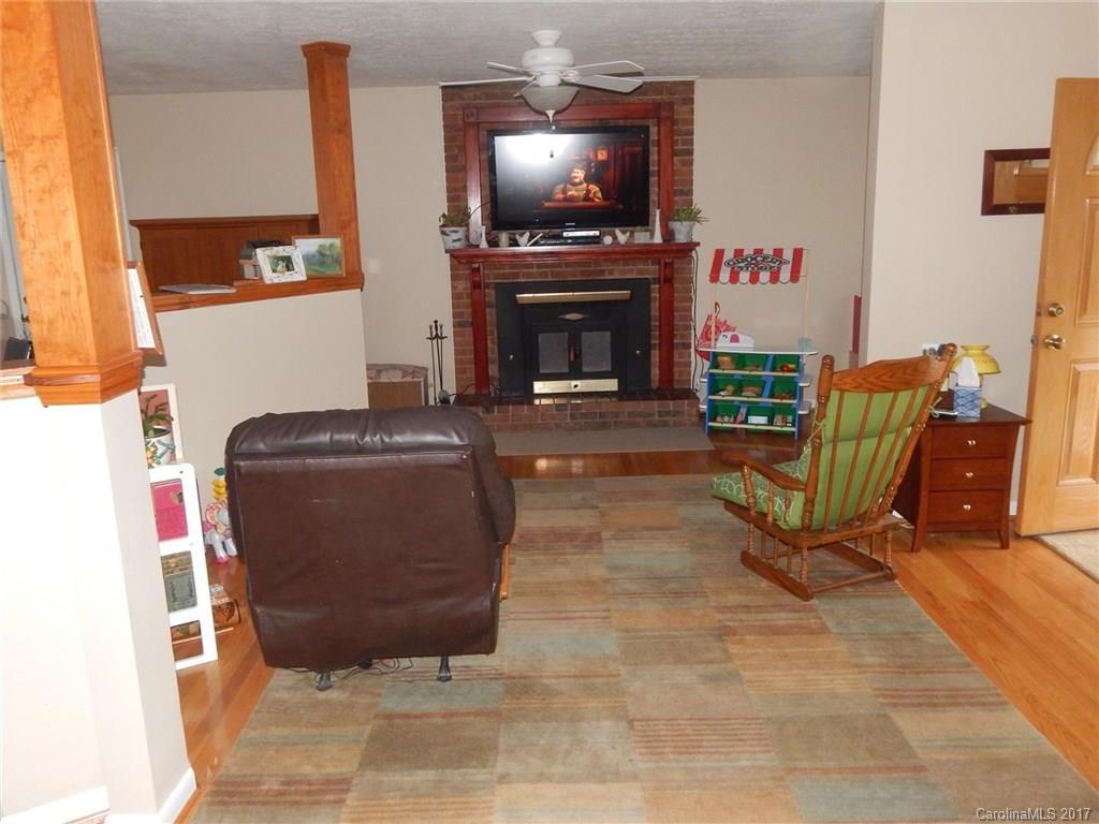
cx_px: 550
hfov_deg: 63.4
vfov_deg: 49.7
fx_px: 889
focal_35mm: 28
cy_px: 412
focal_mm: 5.1
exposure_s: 1/30
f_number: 3.2
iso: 450
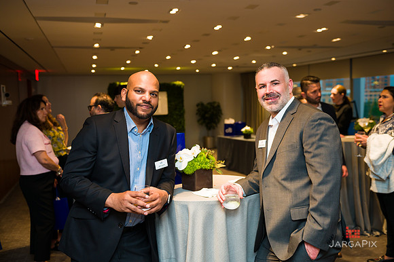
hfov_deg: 50.7
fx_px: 416
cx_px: 197
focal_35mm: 38
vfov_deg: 35.0
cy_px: 131
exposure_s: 1/125
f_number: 4
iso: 640
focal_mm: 38
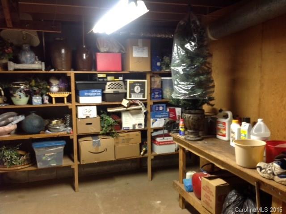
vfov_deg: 40.6
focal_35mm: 35
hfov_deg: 52.7
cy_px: 107
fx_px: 289
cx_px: 143
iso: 100
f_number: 2.4
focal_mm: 4.28
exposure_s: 1/15
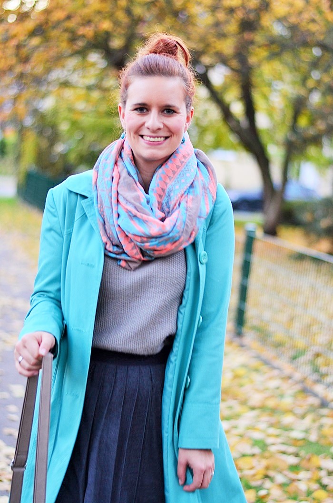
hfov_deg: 18.1
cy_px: 252
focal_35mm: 75
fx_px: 1045
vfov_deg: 27.0
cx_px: 166
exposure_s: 1/80
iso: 400
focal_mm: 50
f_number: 1.8
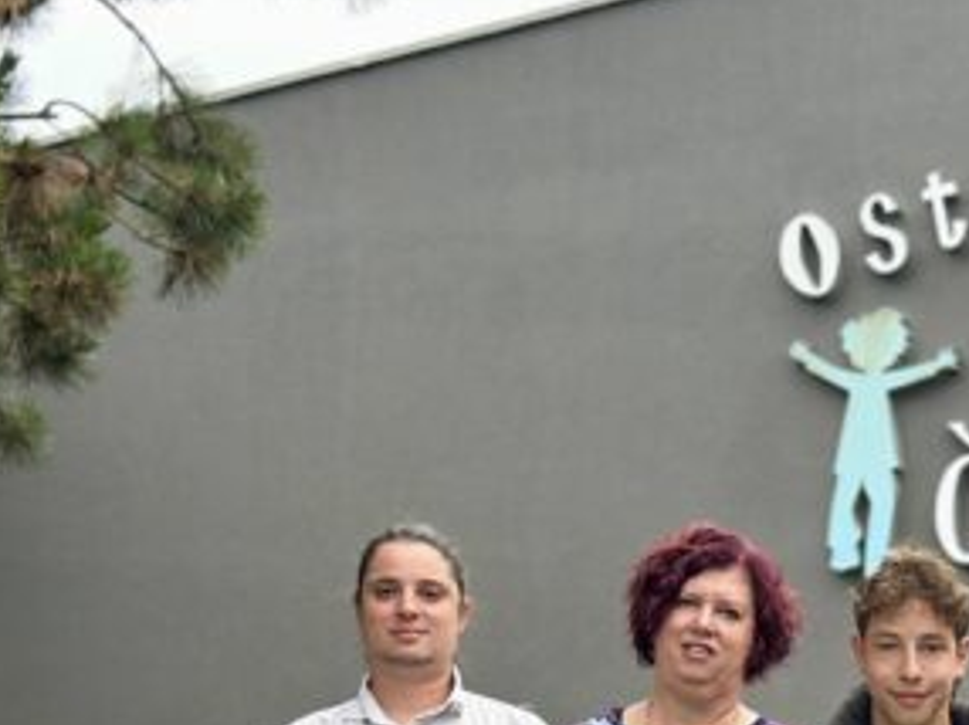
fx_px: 3608
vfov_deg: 11.2
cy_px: 908
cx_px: 1115
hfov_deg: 14.9
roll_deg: -2.0
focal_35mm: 129
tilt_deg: +3.9
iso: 80
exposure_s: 1/762
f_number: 1.78
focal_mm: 6.86
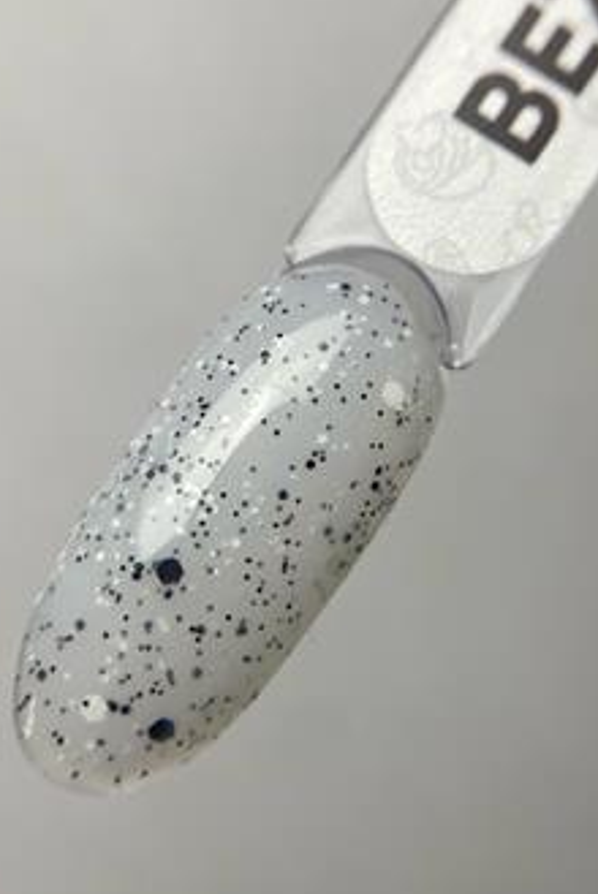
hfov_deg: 37.9
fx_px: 870
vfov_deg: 54.4
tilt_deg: -23.9
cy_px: 427
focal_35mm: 35
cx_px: 261
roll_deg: +5.2
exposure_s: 1/100
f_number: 1.8
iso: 32
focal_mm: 4.25
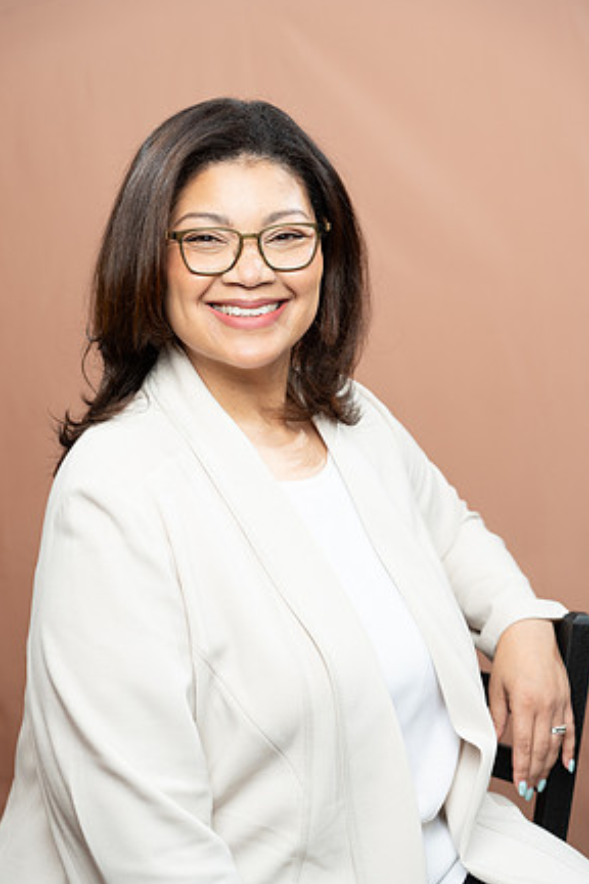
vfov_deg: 27.3
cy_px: 450
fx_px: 1816
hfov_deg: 18.4
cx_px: 286
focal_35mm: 74
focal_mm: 71
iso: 320
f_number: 4
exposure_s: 1/160
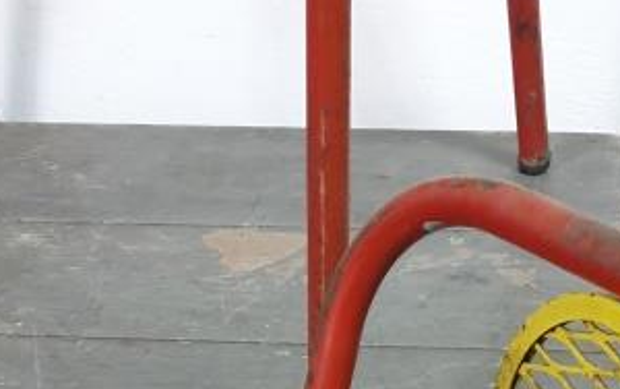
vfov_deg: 11.0
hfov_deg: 22.1
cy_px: 1020
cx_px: 318
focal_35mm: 94
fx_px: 1590
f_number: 1.5
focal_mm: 4.3
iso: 320
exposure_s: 1/20
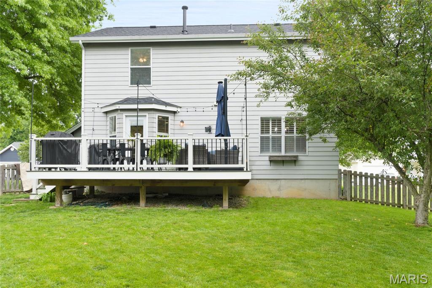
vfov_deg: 43.6
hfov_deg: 61.9
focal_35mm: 30
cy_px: 144
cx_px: 216
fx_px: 360
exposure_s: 1/15
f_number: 8
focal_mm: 20
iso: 400
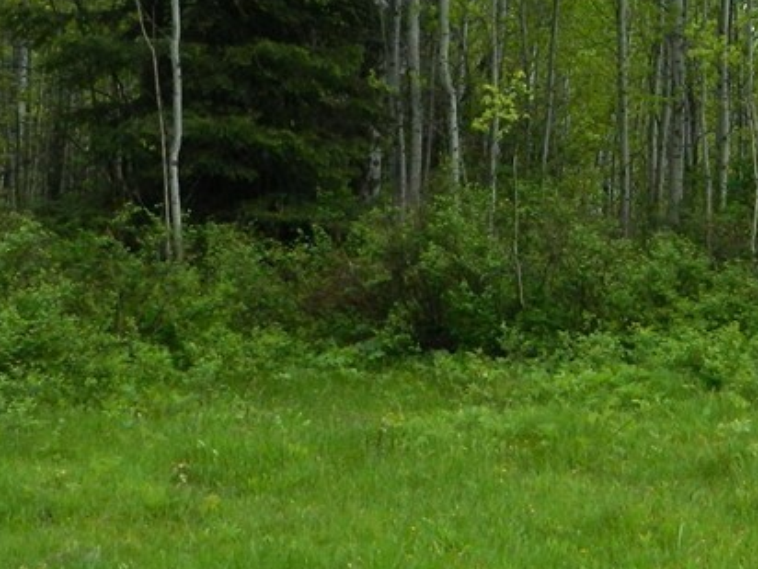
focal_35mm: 97
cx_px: 552
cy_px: 149
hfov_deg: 20.1
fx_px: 2124
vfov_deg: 15.2
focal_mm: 4.5
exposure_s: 1/250
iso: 220
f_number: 3.1
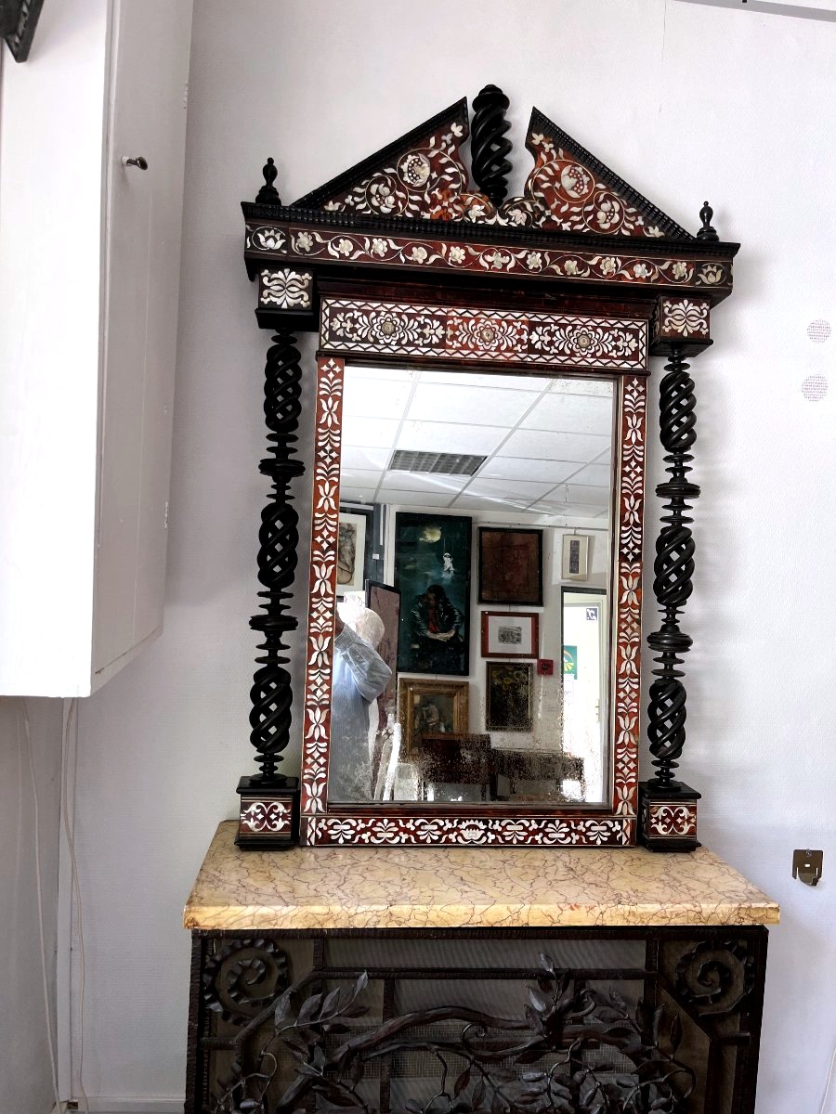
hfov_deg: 53.1
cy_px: 557
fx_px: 837
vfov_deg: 67.3
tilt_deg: -4.7
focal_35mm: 26
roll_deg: -2.8
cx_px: 418
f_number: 1.6
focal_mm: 5.1
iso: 125
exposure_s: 1/121
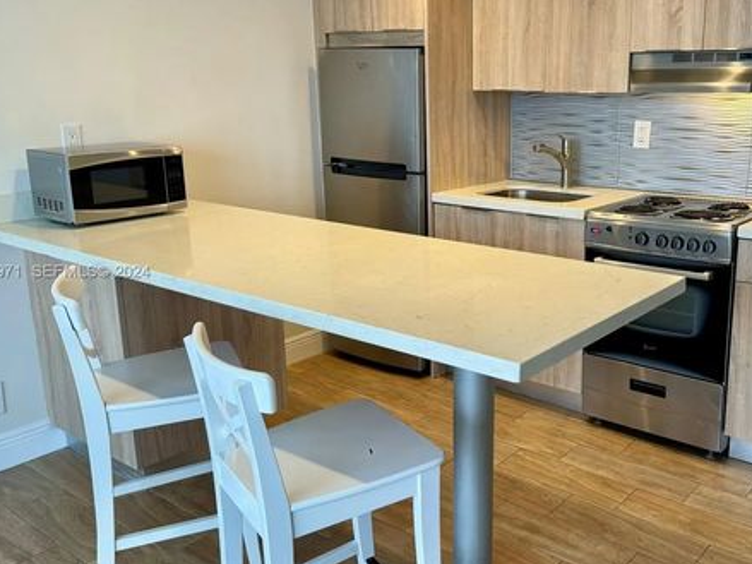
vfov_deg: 40.7
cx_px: 485
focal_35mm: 35
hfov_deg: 51.9
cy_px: 273
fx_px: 760
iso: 125
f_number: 1.78
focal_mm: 6.76
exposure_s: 1/120
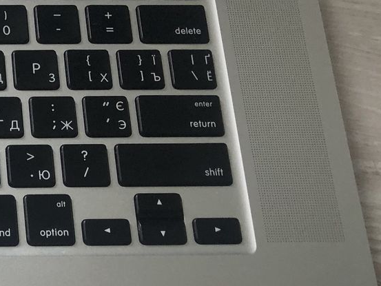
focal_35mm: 81
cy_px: 236
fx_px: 892
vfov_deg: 18.0
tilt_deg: -71.7
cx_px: -146
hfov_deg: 21.3
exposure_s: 1/40
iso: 25
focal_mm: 3.99
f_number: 1.8
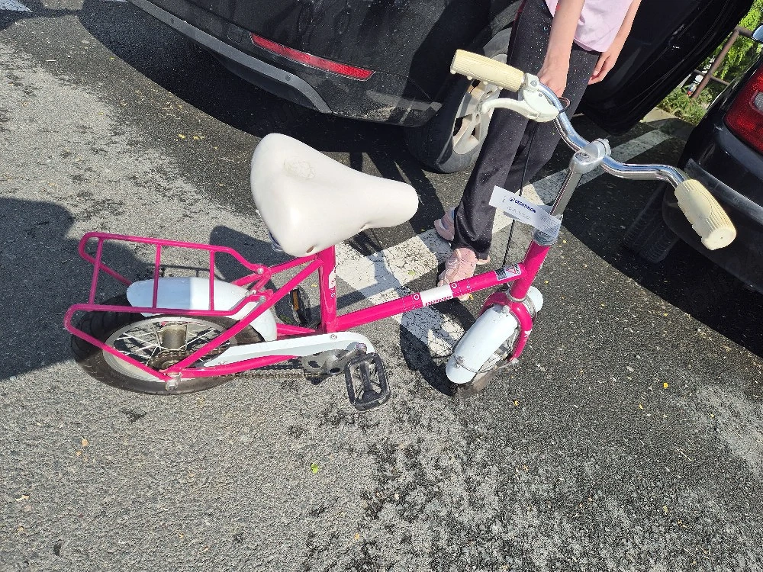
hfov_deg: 73.9
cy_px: 286
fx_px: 507
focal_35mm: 23
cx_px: 382
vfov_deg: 58.9
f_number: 1.8
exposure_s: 1/2500
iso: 25
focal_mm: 5.4
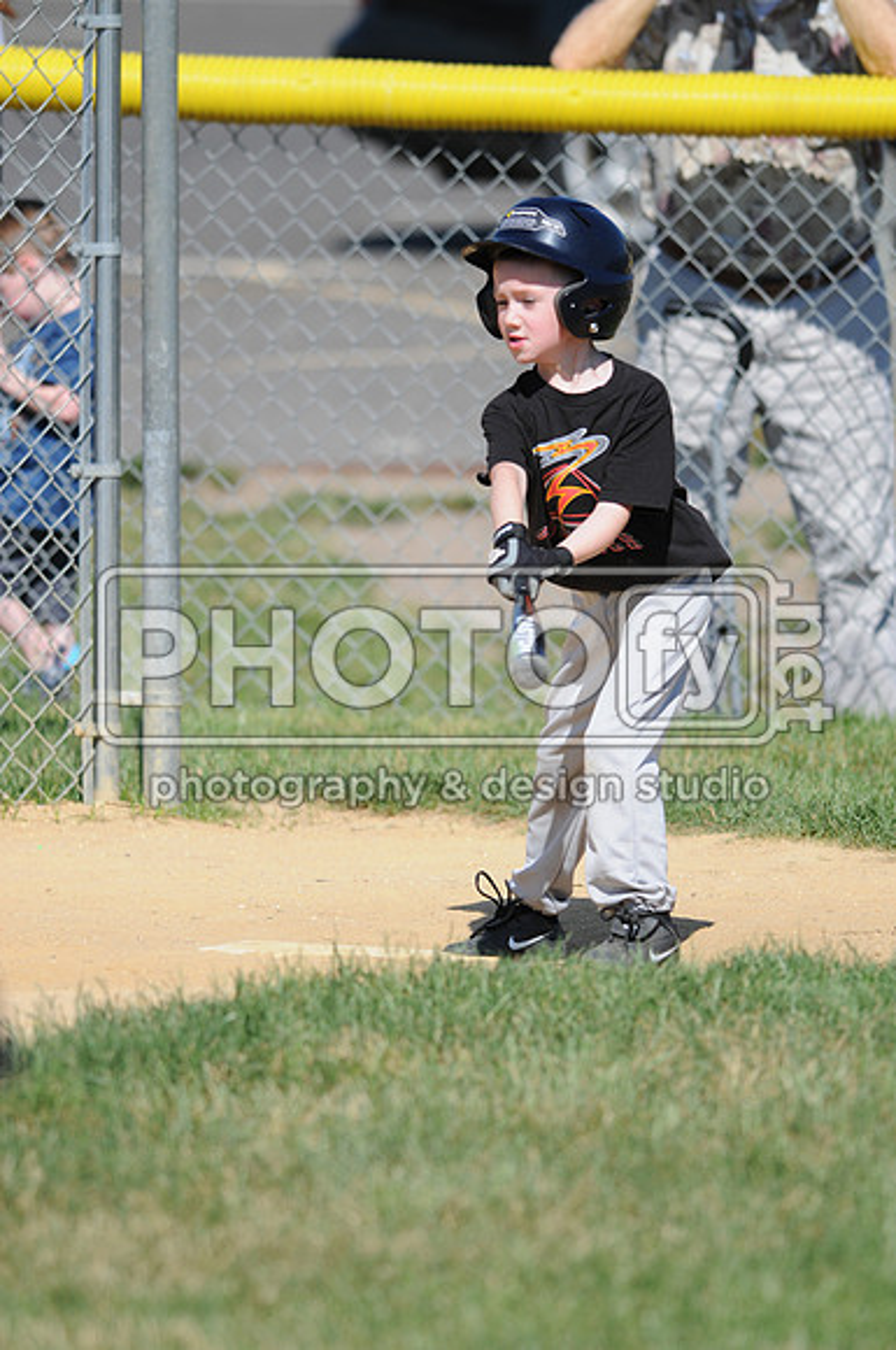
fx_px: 16849
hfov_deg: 3.0
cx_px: 448
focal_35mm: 450
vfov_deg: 4.6
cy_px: 675
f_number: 4
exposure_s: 1/2000
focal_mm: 300
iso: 200
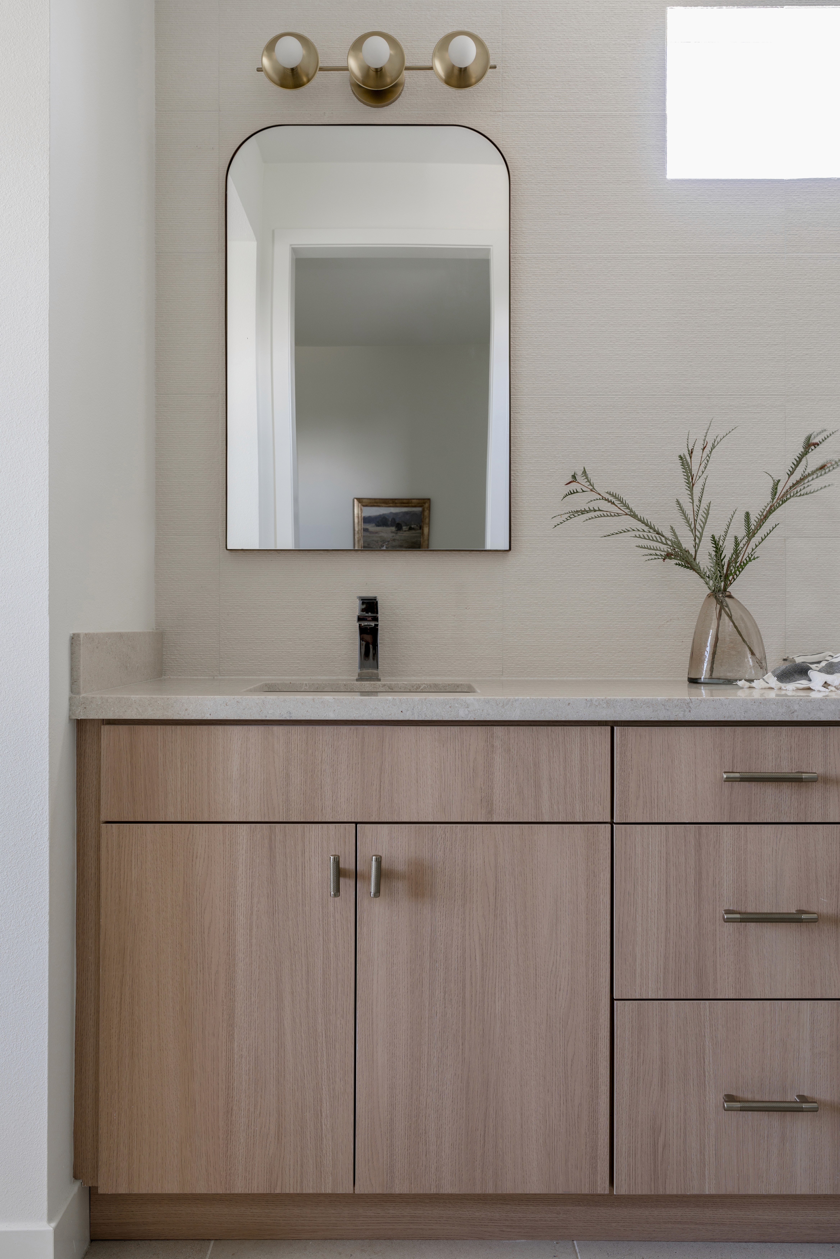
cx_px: 420
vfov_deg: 61.9
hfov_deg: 43.6
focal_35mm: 30
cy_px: 630
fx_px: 1050
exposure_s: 1/4
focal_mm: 30
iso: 200
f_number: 8
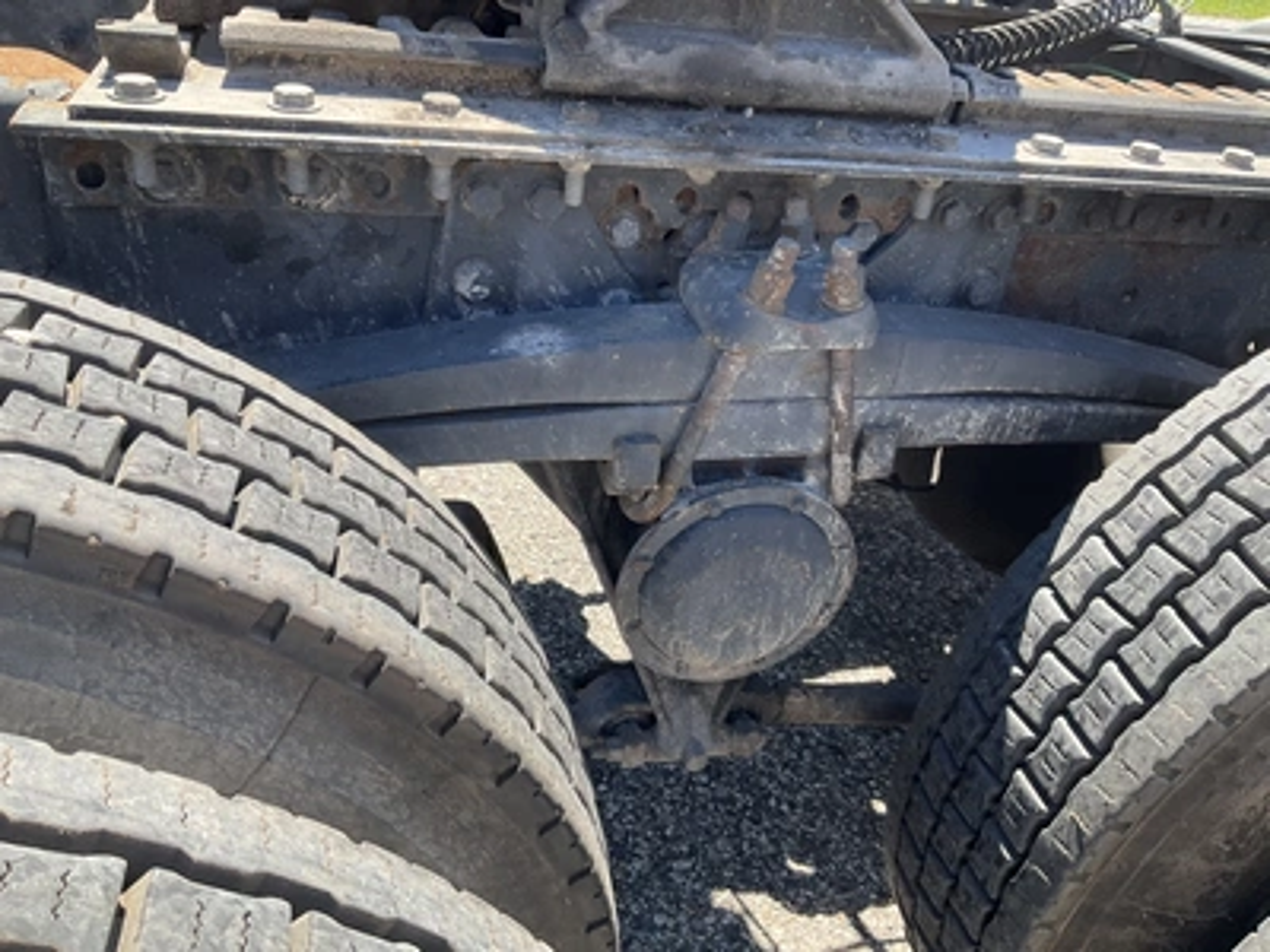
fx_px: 1064
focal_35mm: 29
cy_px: 476
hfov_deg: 61.7
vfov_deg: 48.2
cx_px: 635
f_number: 1.8
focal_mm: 3
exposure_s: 1/338
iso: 25
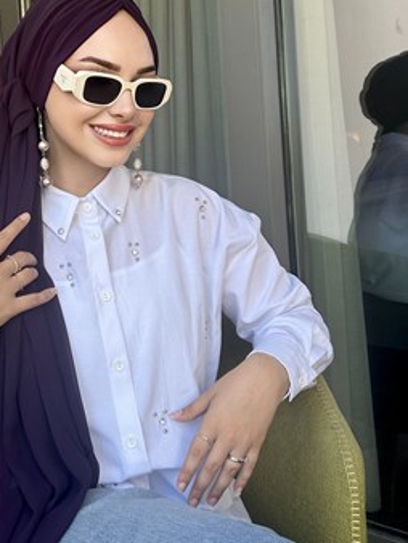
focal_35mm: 41
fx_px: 644
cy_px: 166
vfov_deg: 44.8
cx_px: 117
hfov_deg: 34.6
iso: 50
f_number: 1.5
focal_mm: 5.7
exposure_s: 1/460
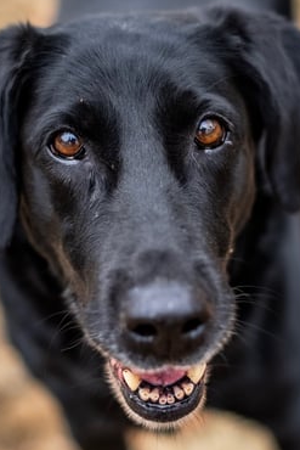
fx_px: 1211
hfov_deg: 14.1
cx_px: 168
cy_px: 270
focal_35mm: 97
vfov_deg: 21.0
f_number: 2
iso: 400
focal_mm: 50
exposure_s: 1/640
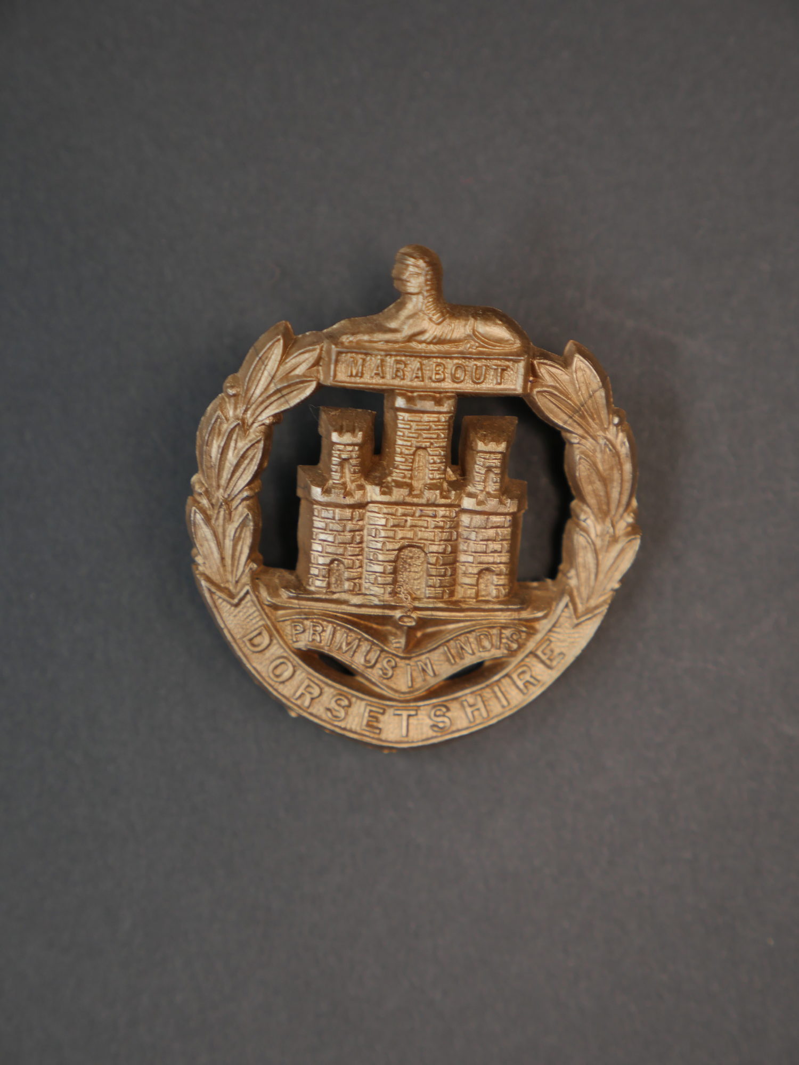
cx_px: 400
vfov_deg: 27.8
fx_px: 2154
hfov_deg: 21.0
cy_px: 532
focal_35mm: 70
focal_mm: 35
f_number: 3.2
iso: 200
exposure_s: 1/50
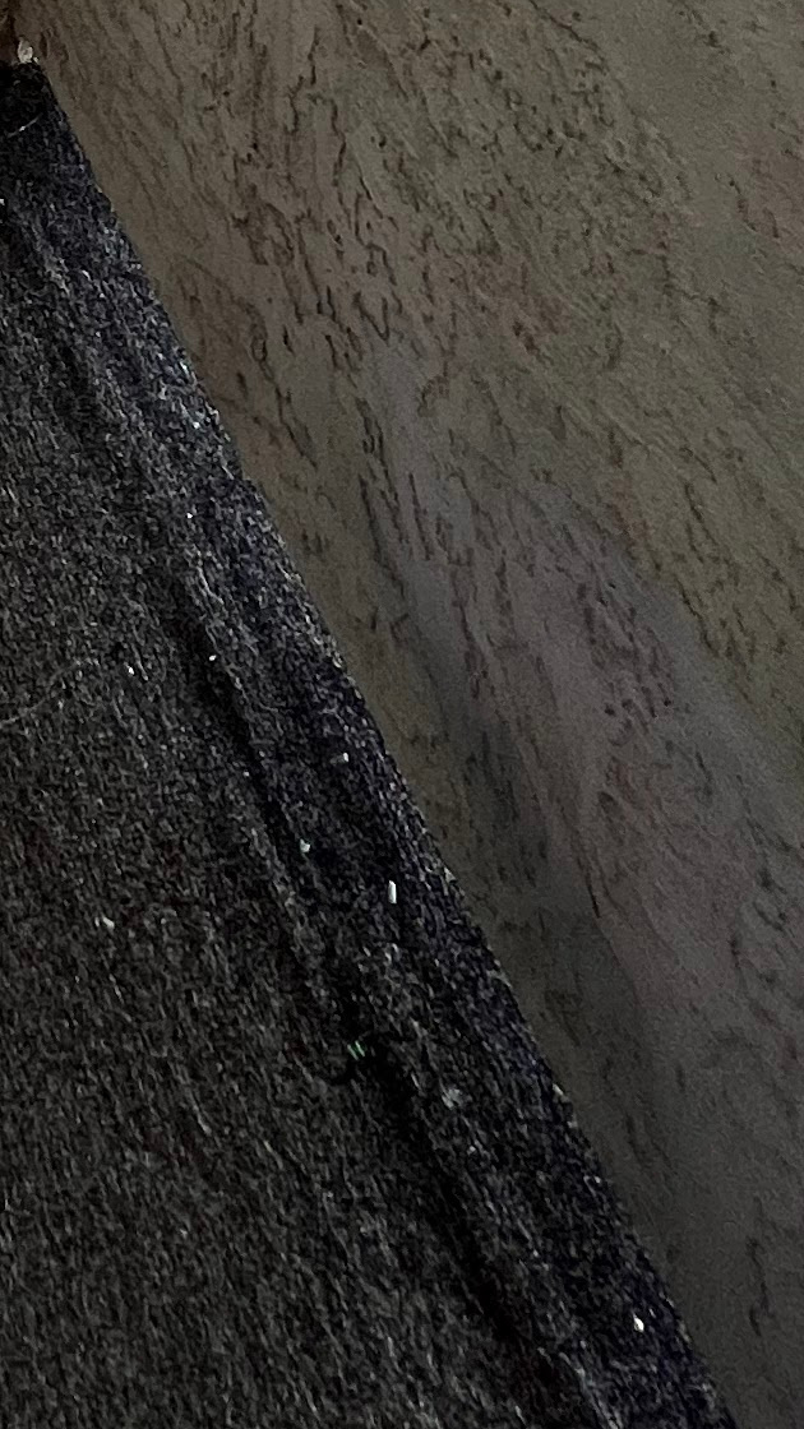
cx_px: -704
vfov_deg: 23.5
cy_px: -1053
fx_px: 1933
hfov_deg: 17.9
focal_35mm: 51
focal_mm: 1.57
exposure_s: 1/133
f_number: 1.8
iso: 32
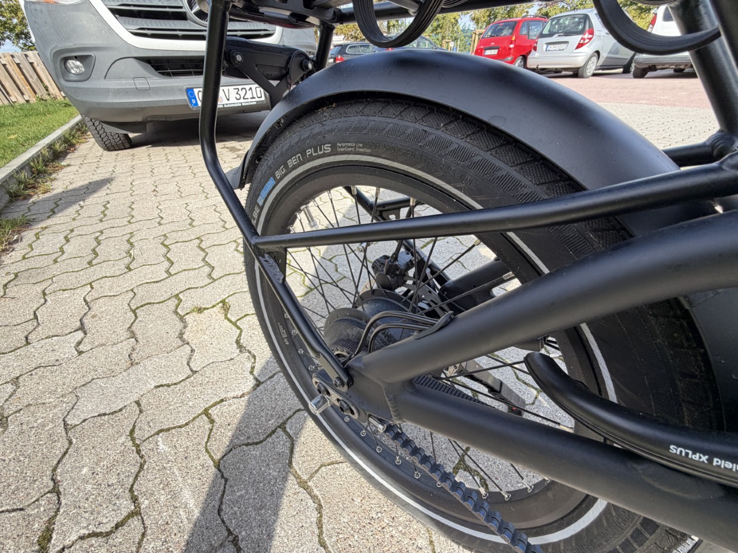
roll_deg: +5.2
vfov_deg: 85.7
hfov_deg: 102.1
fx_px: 298
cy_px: 276
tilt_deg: -36.1
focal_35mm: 14
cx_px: 369
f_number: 2.2
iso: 50
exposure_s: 1/237
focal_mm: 2.22
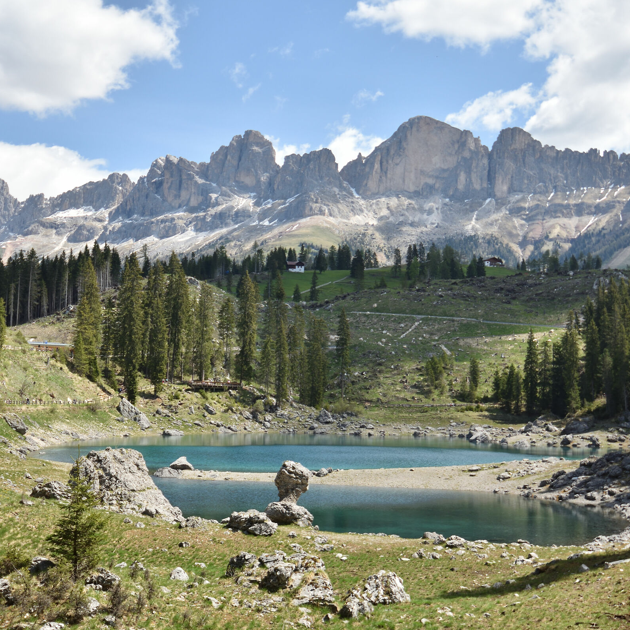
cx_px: 307
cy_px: 315
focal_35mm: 46
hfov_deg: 36.8
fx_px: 947
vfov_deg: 36.8
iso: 100
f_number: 4.5
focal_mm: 24
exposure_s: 1/800
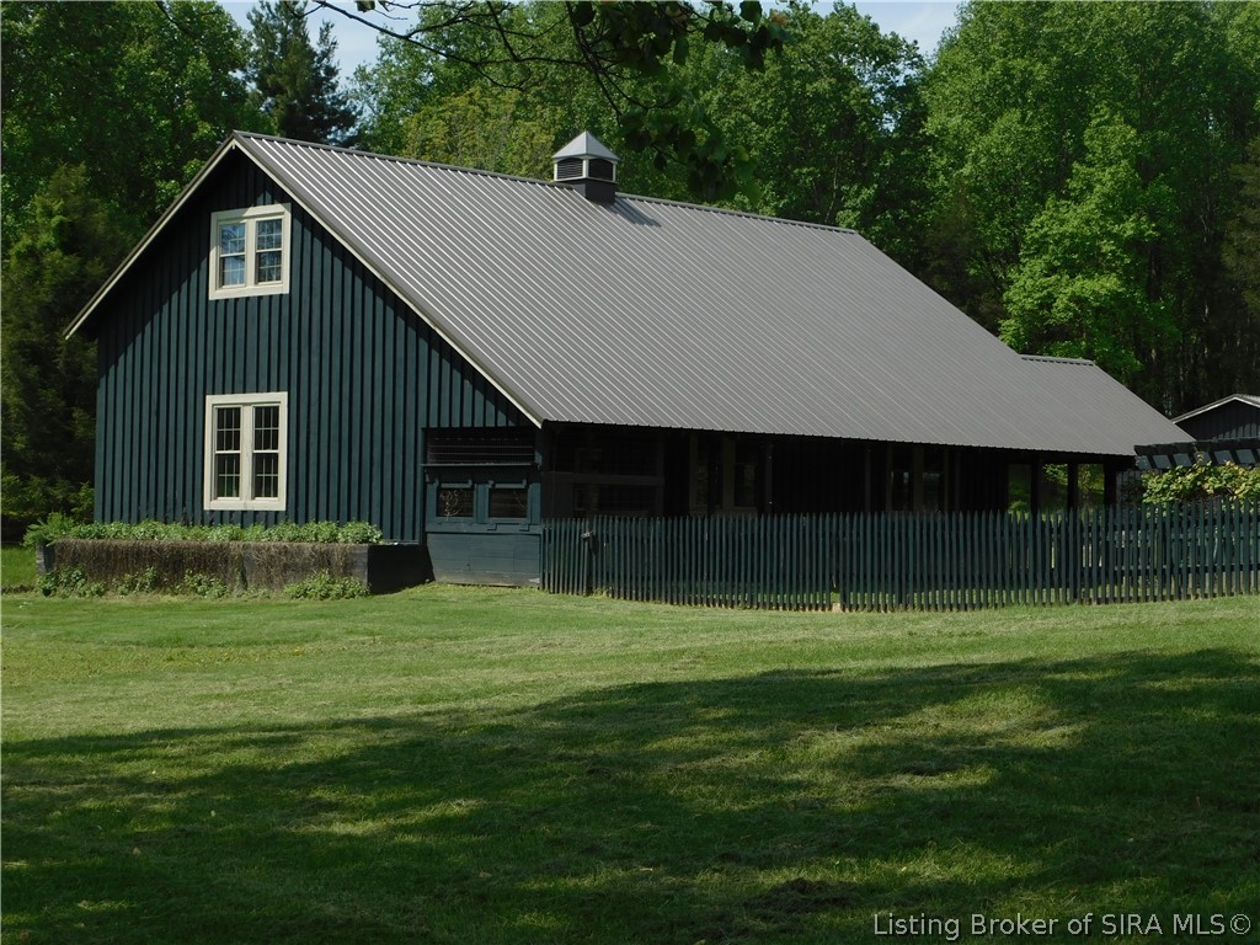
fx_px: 2402
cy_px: 472
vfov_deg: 22.3
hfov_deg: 29.4
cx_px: 630
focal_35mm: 66
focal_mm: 11.7
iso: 125
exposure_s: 1/800
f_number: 4.2
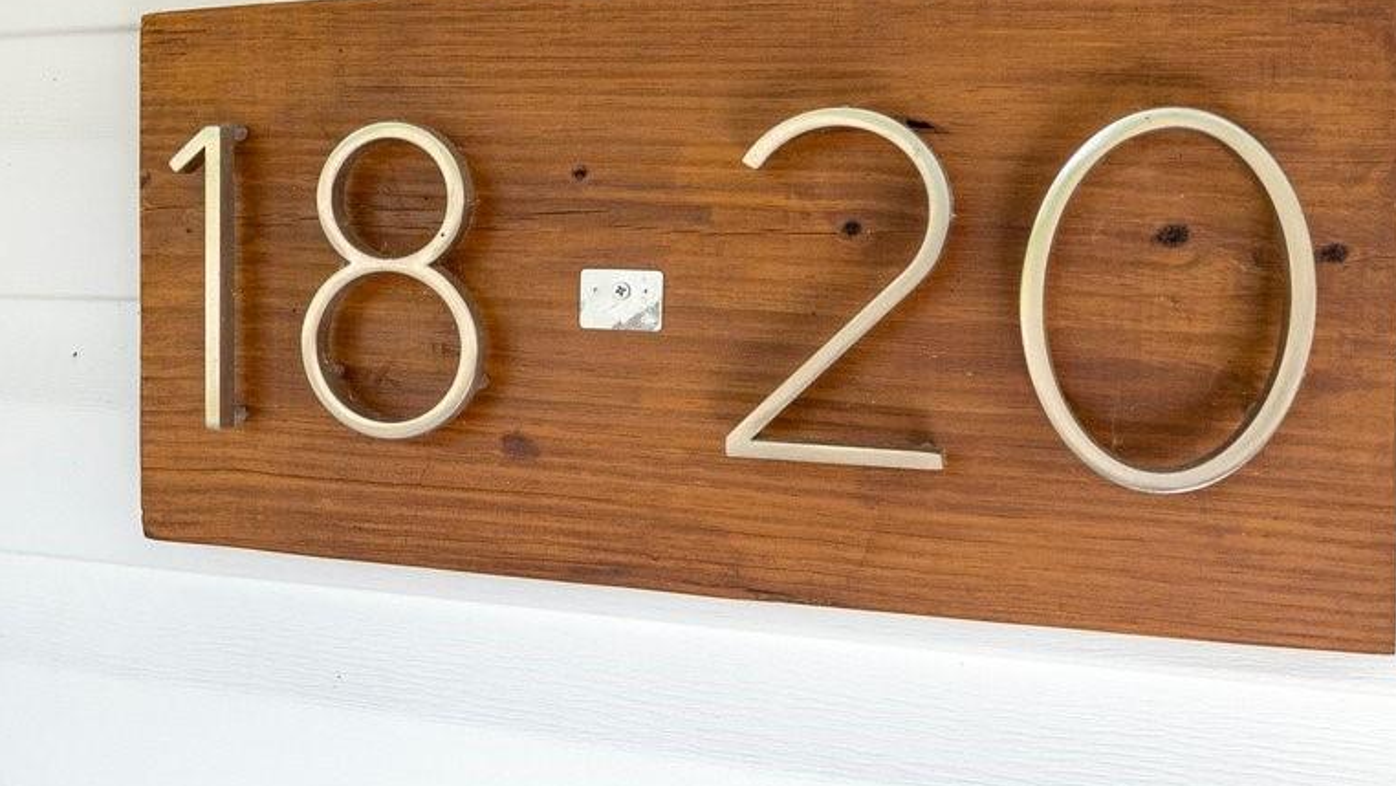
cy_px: 288
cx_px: 172
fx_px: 1718
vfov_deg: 25.7
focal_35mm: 46
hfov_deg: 41.2
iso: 1600
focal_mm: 16.5
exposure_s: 1/200
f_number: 8
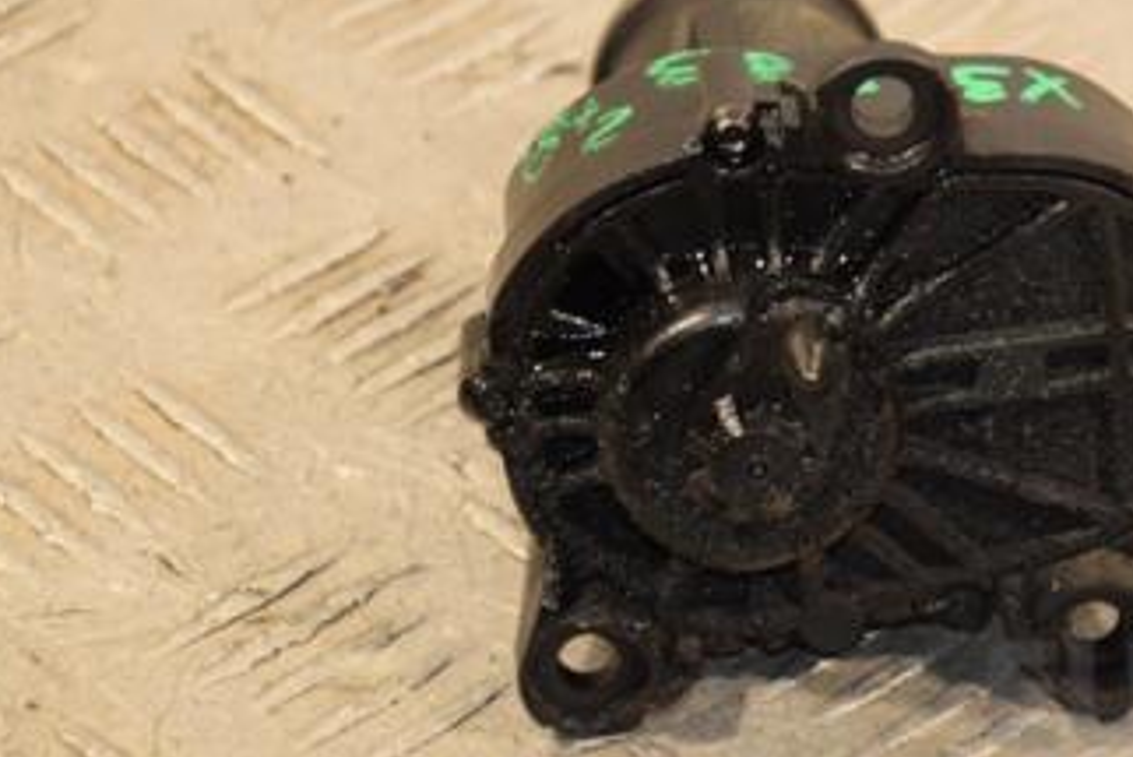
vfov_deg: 5.0
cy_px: 225
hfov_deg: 7.5
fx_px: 8627
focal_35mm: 274
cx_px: 922
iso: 800
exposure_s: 1/125
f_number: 5.6
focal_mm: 98
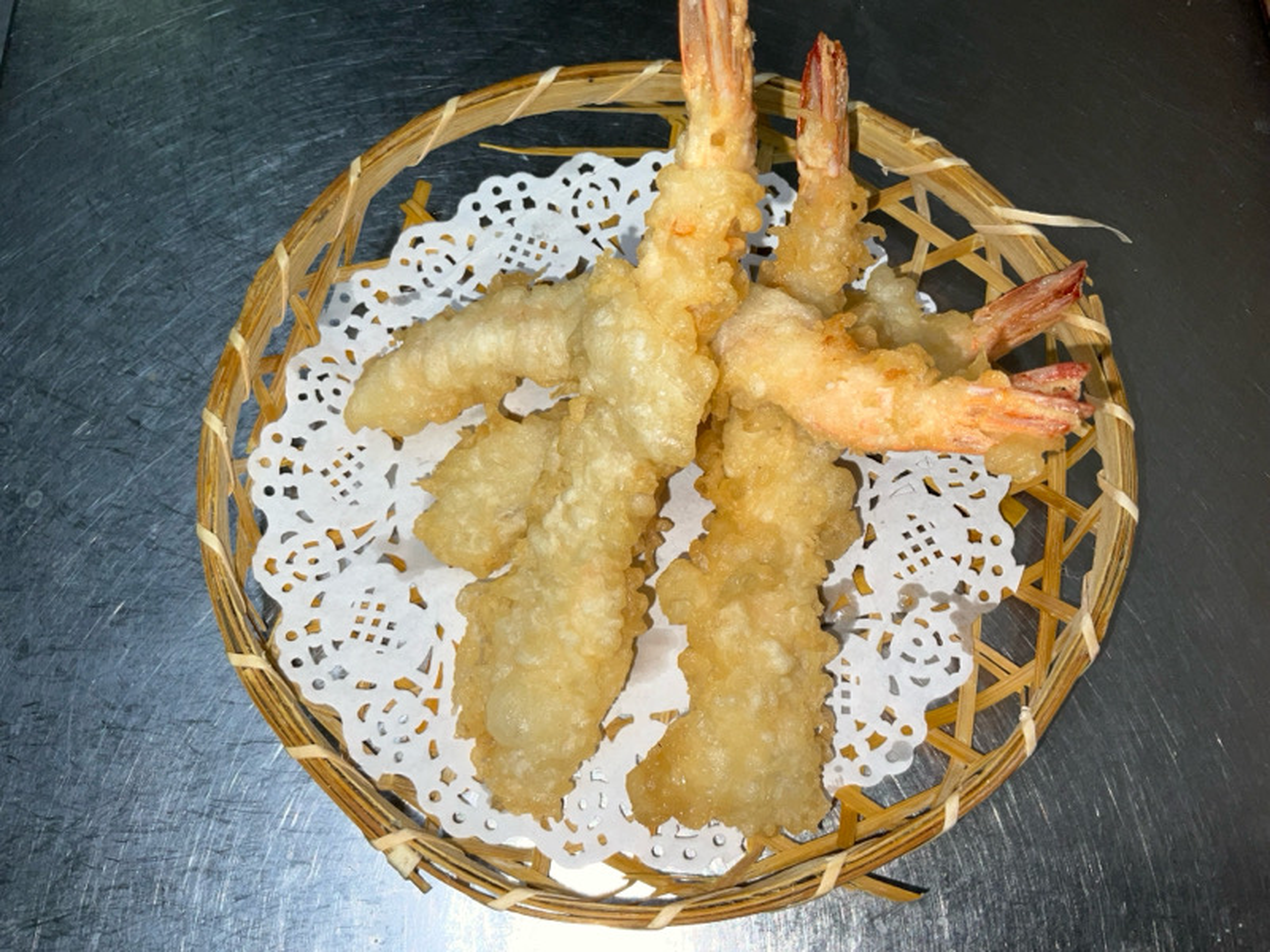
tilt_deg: -68.1
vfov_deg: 48.2
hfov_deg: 61.7
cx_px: 635
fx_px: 1064
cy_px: 476
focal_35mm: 29
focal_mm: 3
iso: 16
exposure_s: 1/242
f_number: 1.8
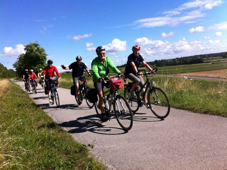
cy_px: 85
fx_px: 229
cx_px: 114
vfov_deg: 40.6
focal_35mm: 35
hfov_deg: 52.7
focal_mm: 3.85
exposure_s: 1/1774
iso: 80
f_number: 2.8
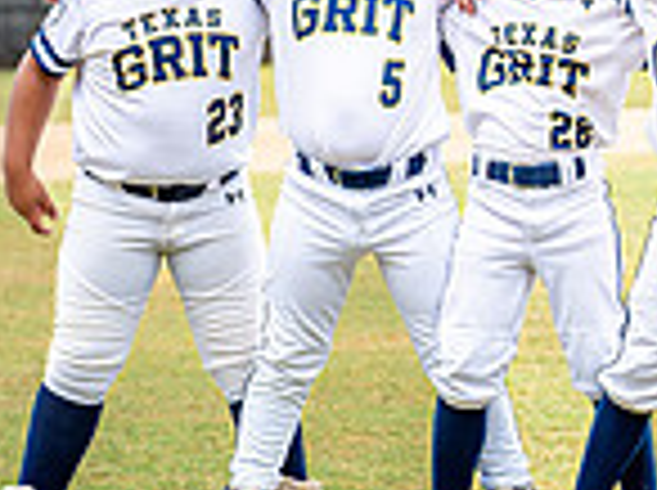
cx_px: 959
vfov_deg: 7.1
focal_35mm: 209
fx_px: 3960
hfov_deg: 9.3
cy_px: 173
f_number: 2.5
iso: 160
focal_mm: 50
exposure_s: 1/500
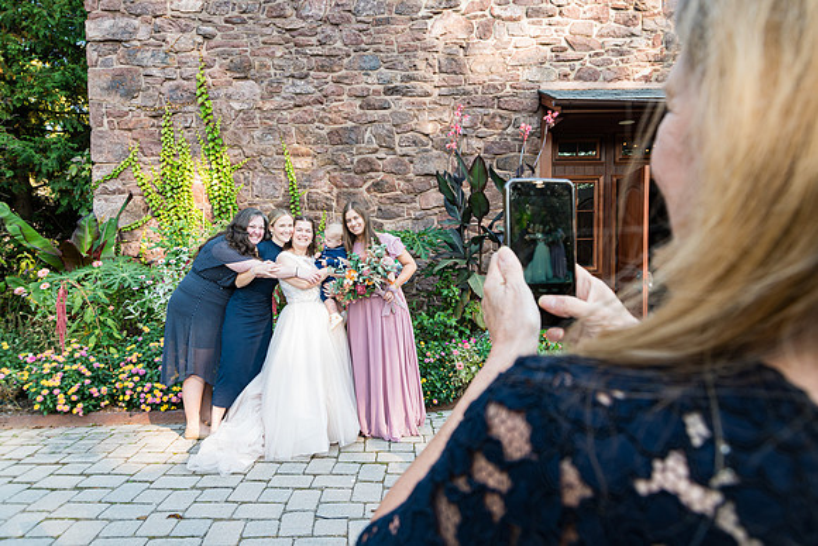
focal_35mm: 25
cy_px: 273
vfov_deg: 51.7
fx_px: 564
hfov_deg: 71.9
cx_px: 409
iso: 500
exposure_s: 1/125
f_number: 7.1
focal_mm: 24
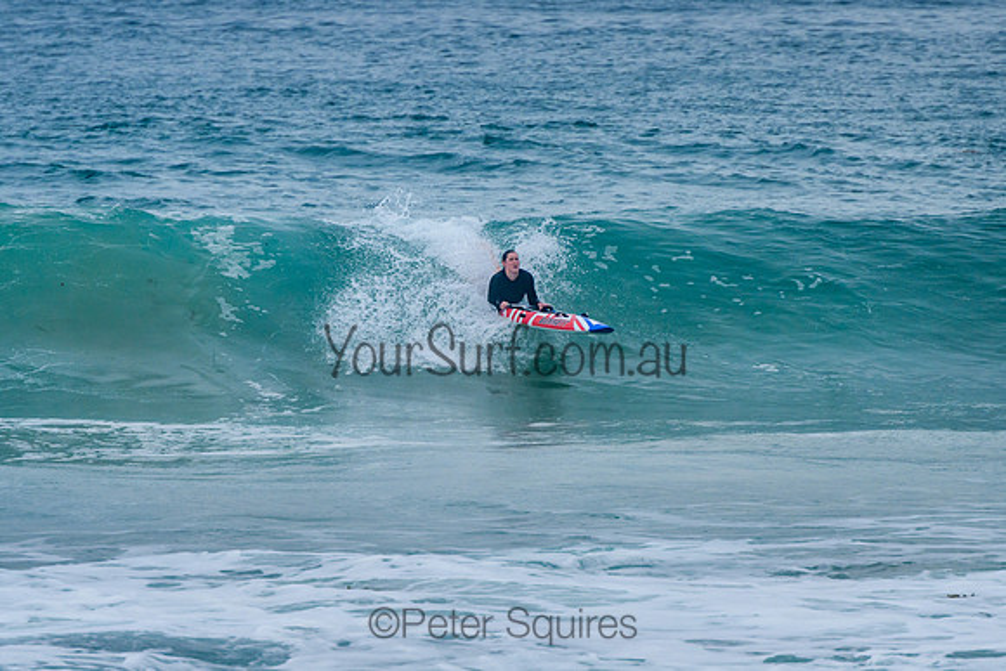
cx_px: 511
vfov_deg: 2.5
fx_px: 15382
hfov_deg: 3.7
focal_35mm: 550
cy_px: 332
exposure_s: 1/2000
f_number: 8
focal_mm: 400
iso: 500
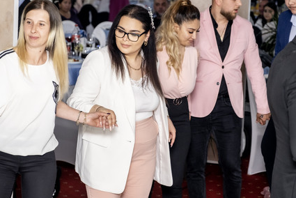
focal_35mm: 125
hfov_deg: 16.4
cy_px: 53
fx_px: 1028
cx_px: 151
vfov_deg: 11.0
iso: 1250
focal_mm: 55
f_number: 2.8
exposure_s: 1/160
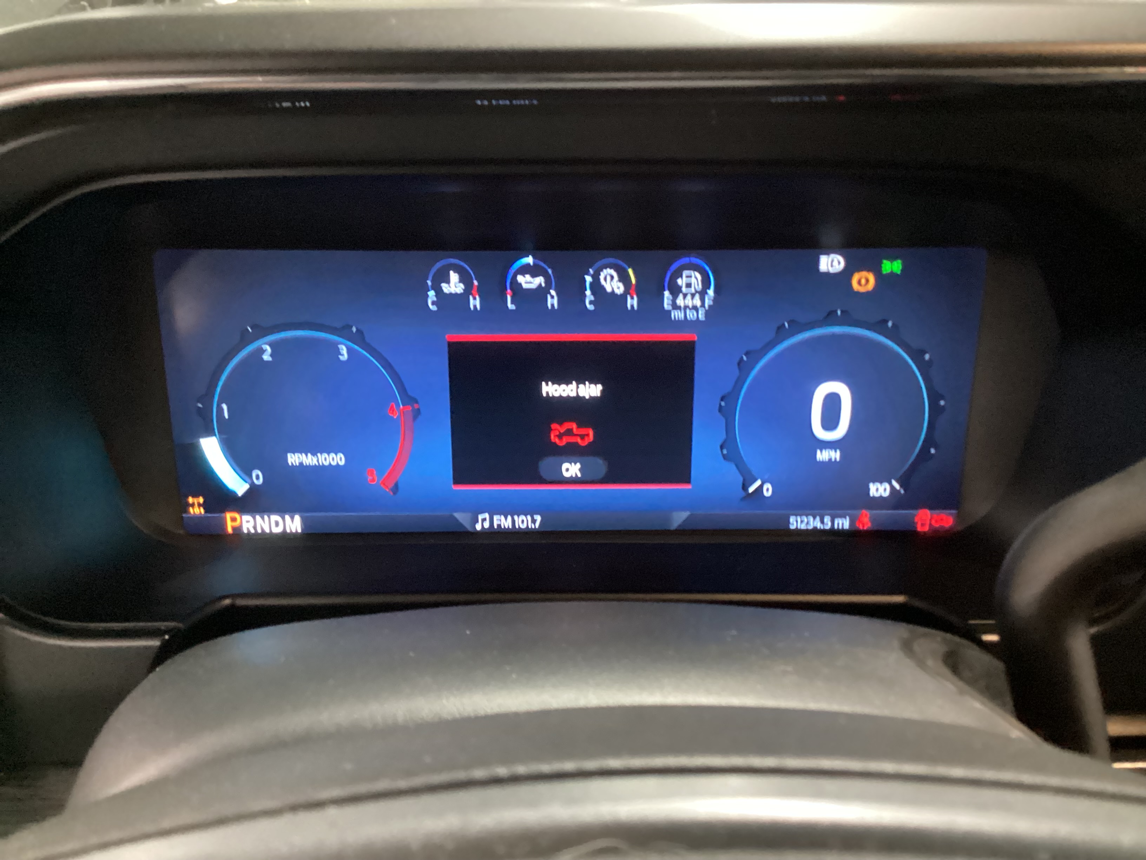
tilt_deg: -28.4
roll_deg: -1.8
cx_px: 573
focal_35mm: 31
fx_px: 1026
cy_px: 430
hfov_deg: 58.4
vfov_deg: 45.4
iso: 640
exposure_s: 1/20
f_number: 2.4
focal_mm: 3.3
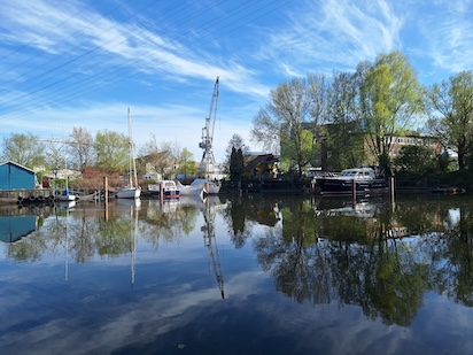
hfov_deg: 73.9
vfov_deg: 58.9
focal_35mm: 23
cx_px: 236
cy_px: 178
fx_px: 314
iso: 40
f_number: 1.8
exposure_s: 1/2387
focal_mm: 5.54
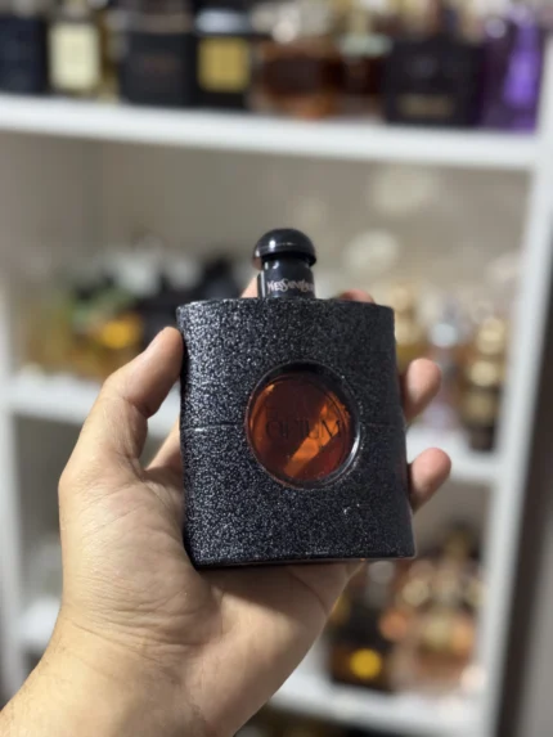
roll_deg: -2.8
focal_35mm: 48
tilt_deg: -21.0
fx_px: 1022
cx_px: 276
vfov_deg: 39.6
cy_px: 368
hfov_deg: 30.3
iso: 250
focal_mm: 6.76
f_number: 1.78
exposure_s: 1/50
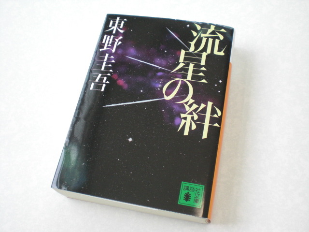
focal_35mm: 38
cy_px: 116
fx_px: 339
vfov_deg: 37.7
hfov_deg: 49.0
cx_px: 154
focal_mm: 6.3
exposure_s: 1/100
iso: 200
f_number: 3.1
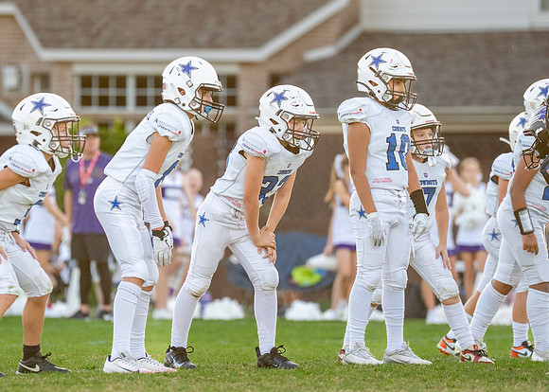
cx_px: 273
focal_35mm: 403
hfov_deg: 5.0
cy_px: 218
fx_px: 6285
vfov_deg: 3.6
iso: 1000
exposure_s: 1/1600
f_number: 2.8
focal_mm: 200
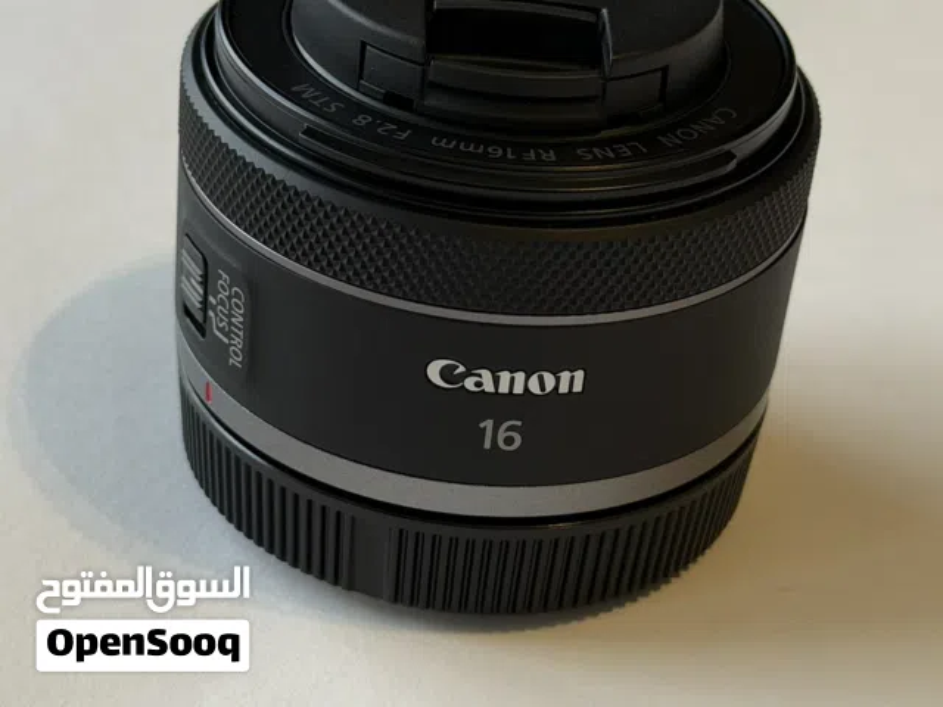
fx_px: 1308
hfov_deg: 39.7
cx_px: 472
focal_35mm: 48
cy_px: 354
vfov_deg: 30.3
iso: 100
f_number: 1.78
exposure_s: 1/60
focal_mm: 6.76
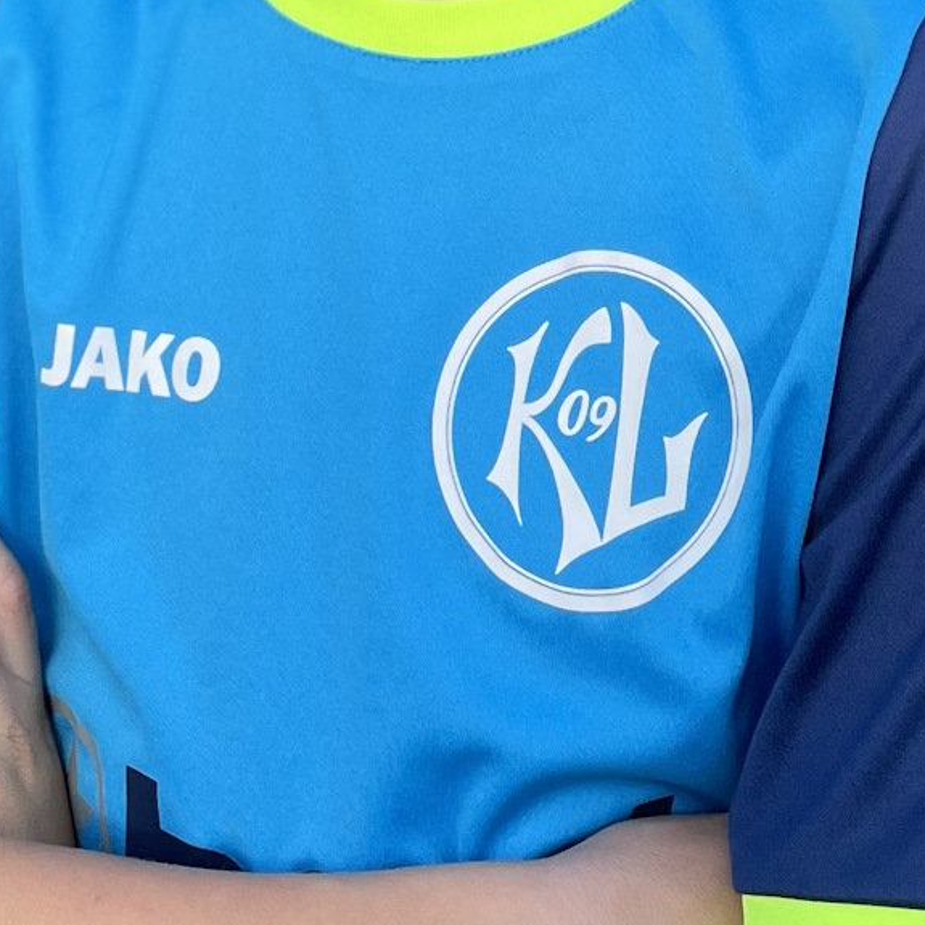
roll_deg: +0.6
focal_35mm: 64
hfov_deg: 26.8
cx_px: 354
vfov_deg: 24.3
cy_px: -196
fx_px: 1935
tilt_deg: -5.3
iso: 50
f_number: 1.6
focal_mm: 4.2
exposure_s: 1/988
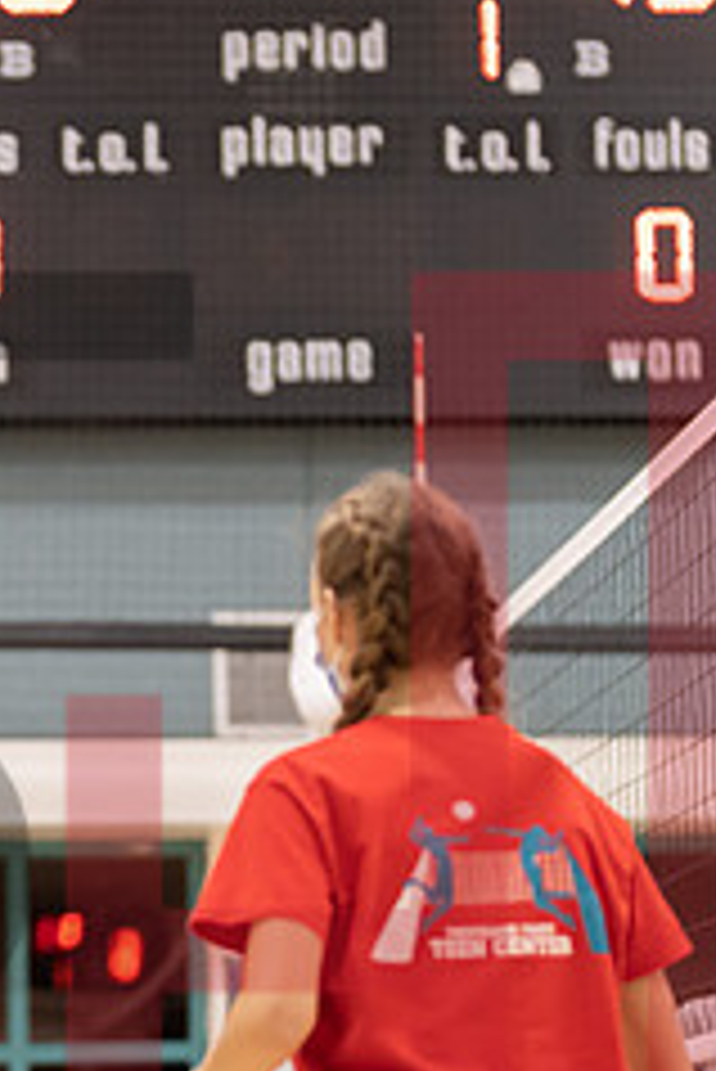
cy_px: 763
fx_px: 5392
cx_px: -181
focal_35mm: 181
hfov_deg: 7.5
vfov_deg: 11.3
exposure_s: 1/1600
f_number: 1.2
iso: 1000
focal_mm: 50
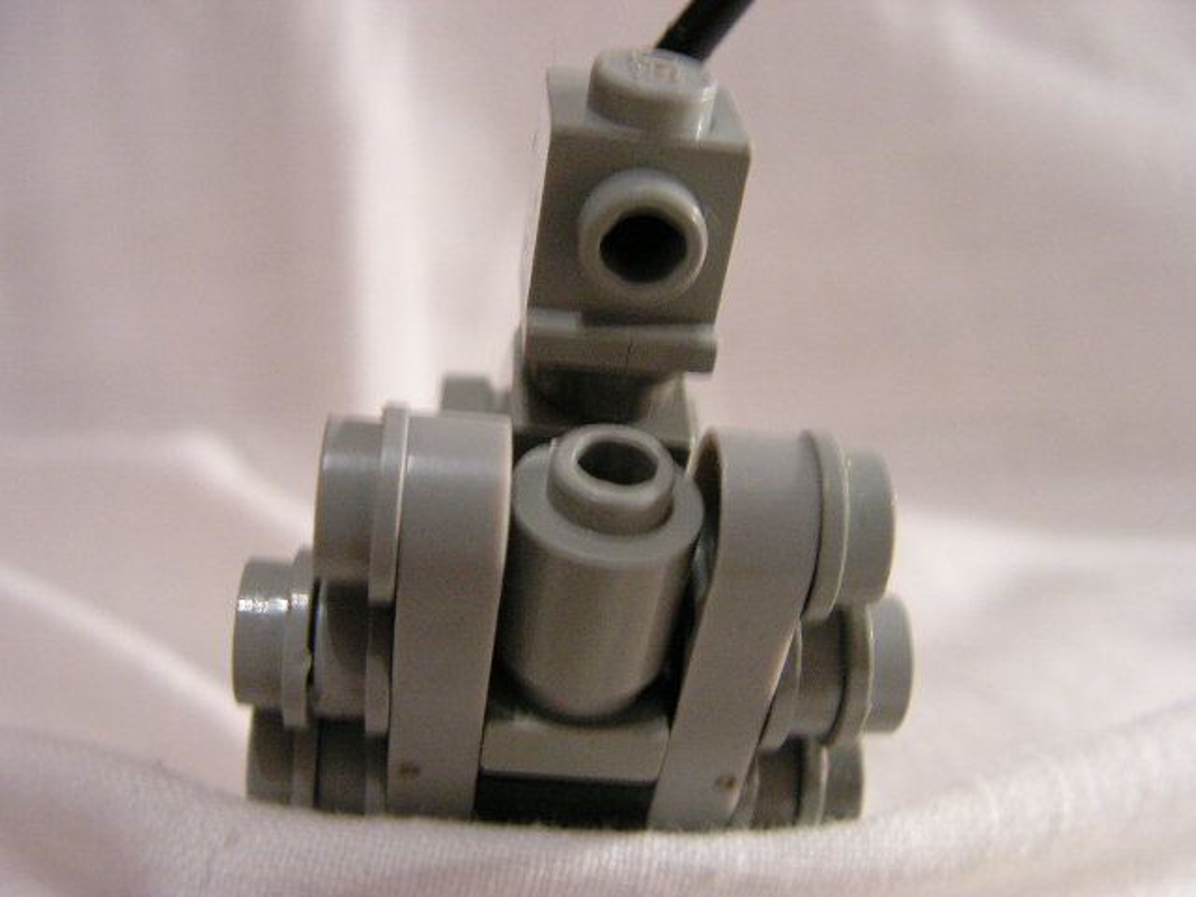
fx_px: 1244
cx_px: 598
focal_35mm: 36
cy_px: 448
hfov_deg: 51.4
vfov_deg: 39.7
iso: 200
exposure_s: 1/5
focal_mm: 6
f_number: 3.2
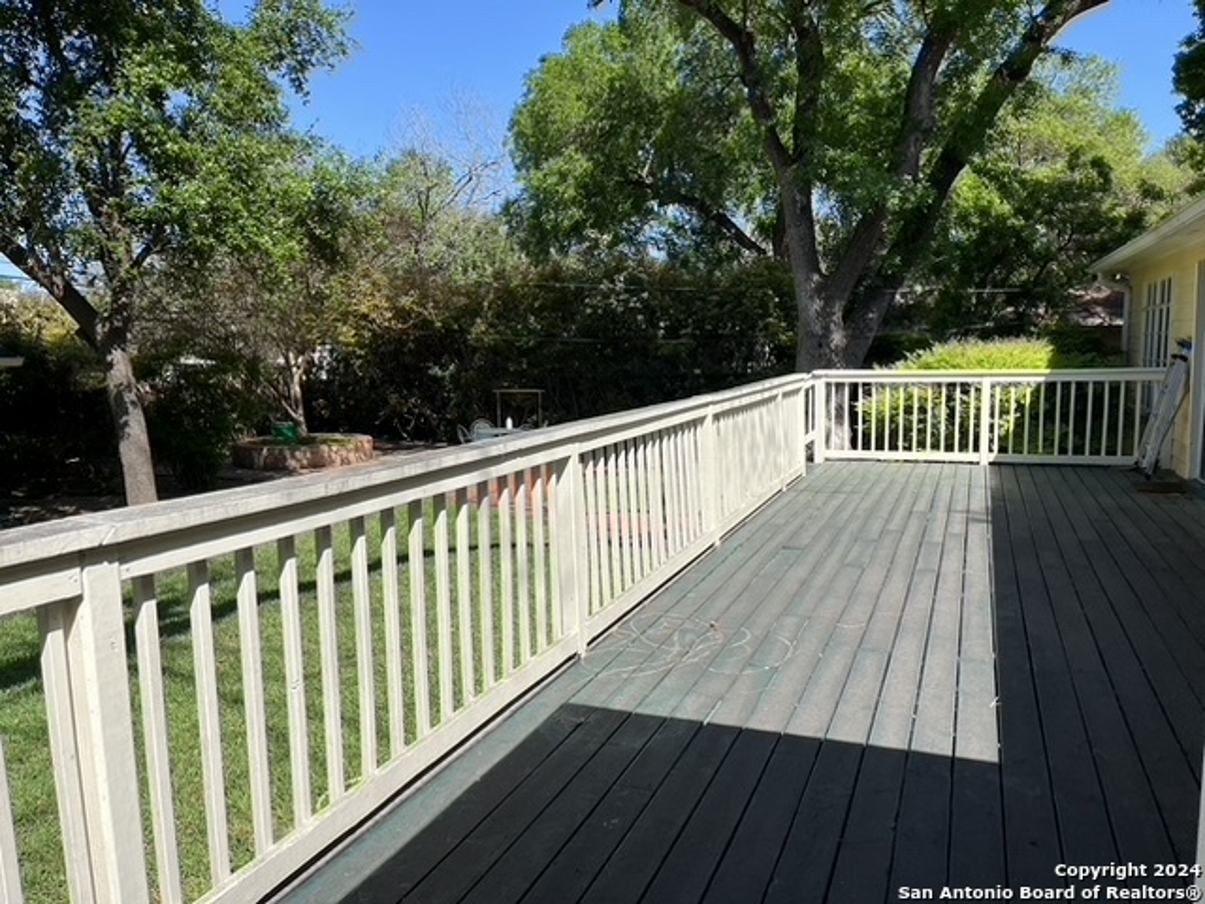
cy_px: 452
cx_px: 602
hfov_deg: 67.3
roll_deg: +0.2
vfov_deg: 53.1
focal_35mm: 26
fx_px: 905
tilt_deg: -7.6
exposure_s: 1/2755
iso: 50
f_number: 1.6
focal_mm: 5.1
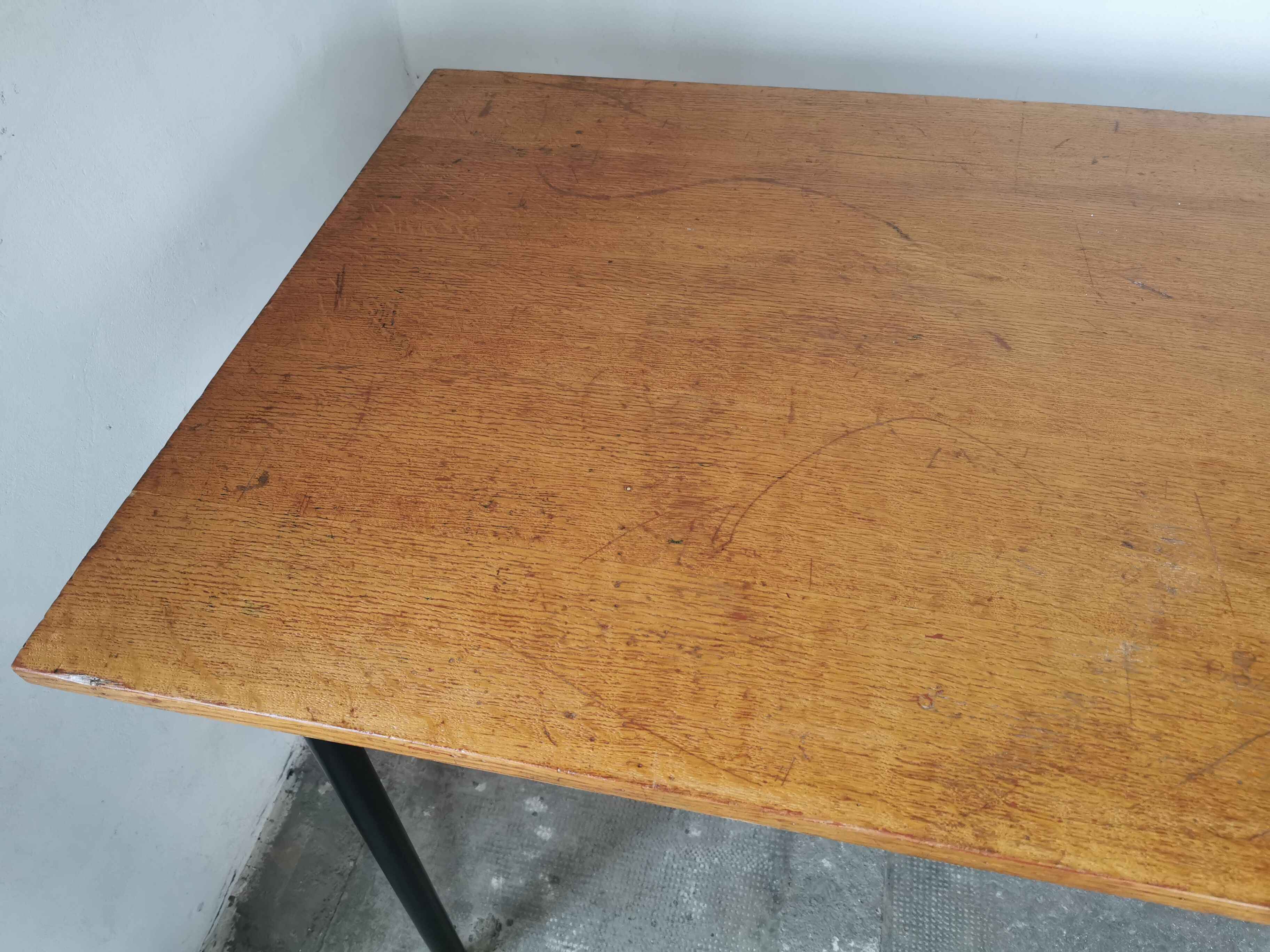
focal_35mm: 27
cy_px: 476
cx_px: 635
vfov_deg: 51.4
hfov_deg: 65.3
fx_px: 991
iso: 125
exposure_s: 1/60
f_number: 1.6
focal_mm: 5.56
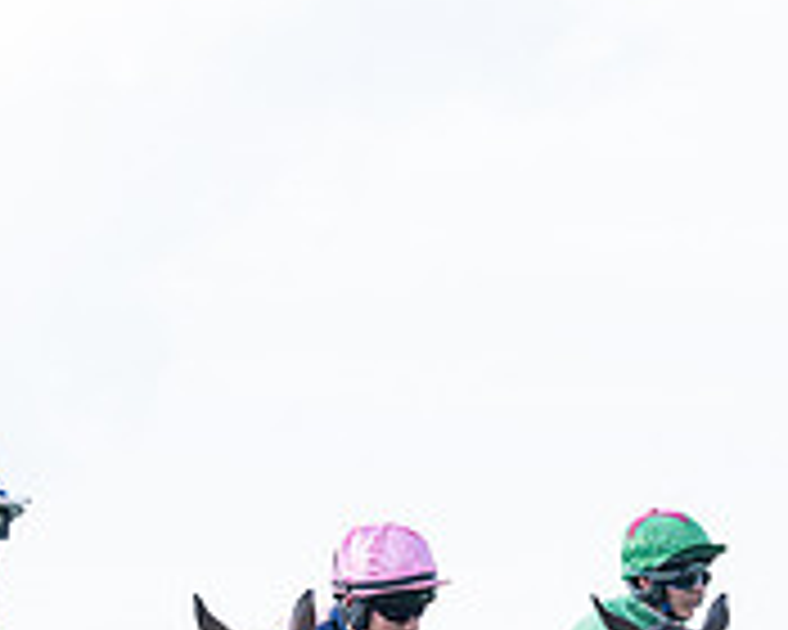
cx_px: 489
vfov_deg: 6.1
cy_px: 796
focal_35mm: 254
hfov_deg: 7.6
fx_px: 5924
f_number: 4
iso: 1000
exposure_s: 1/4000
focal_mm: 70
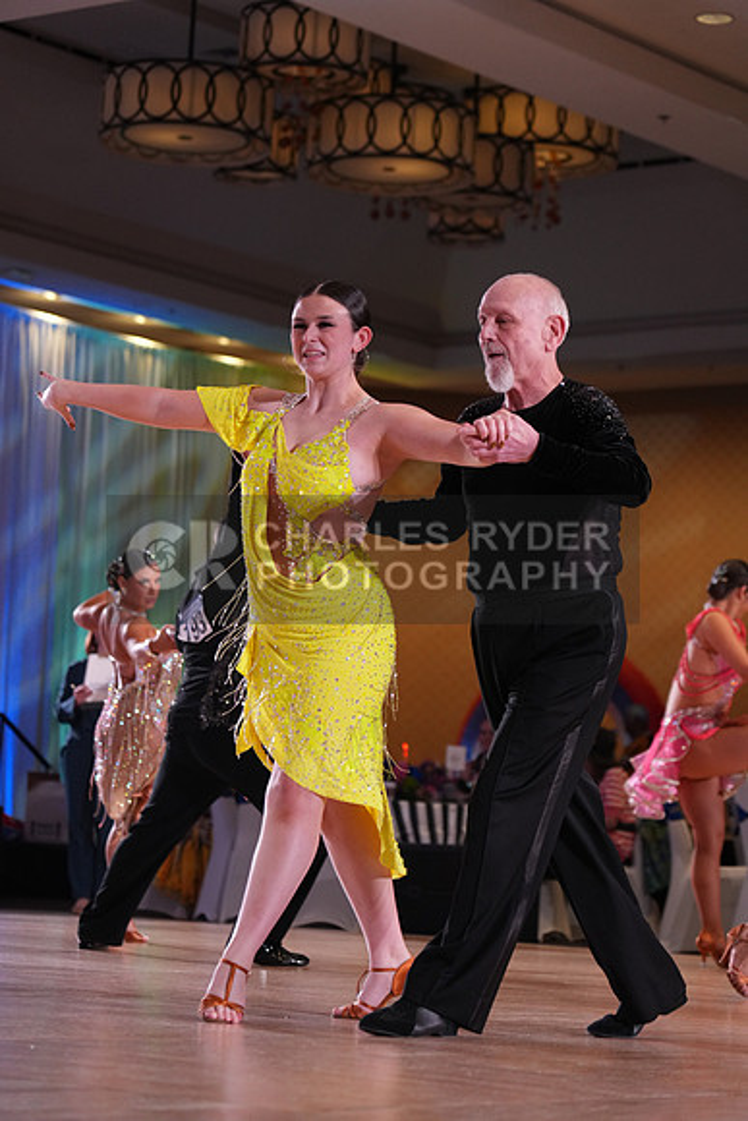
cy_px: 560
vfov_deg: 21.2
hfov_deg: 14.3
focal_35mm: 96
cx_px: 374
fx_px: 2990
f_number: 4
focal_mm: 96
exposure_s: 1/500
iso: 2500
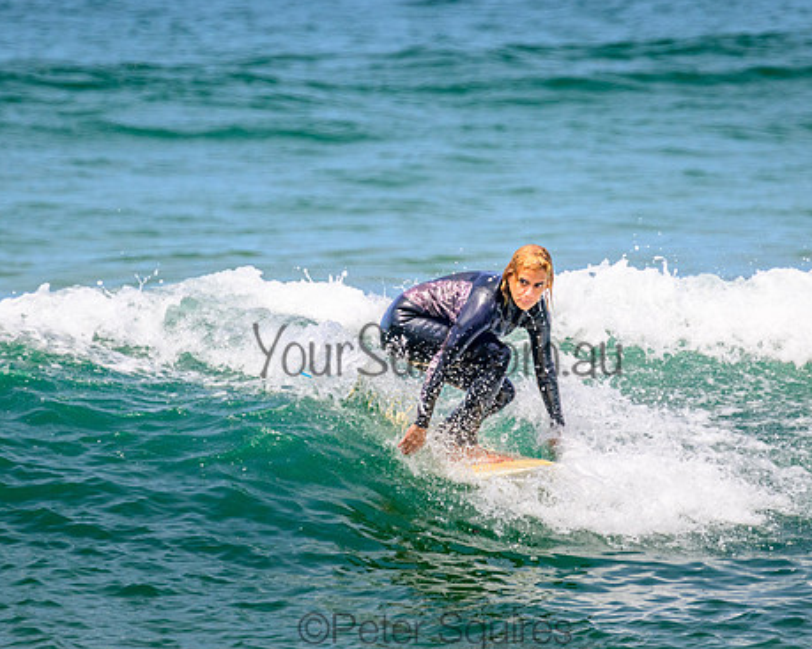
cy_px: 311
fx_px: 24435
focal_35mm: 1017
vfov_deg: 1.5
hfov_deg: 1.9
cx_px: 472
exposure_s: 1/2000
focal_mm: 800
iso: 1100
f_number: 11
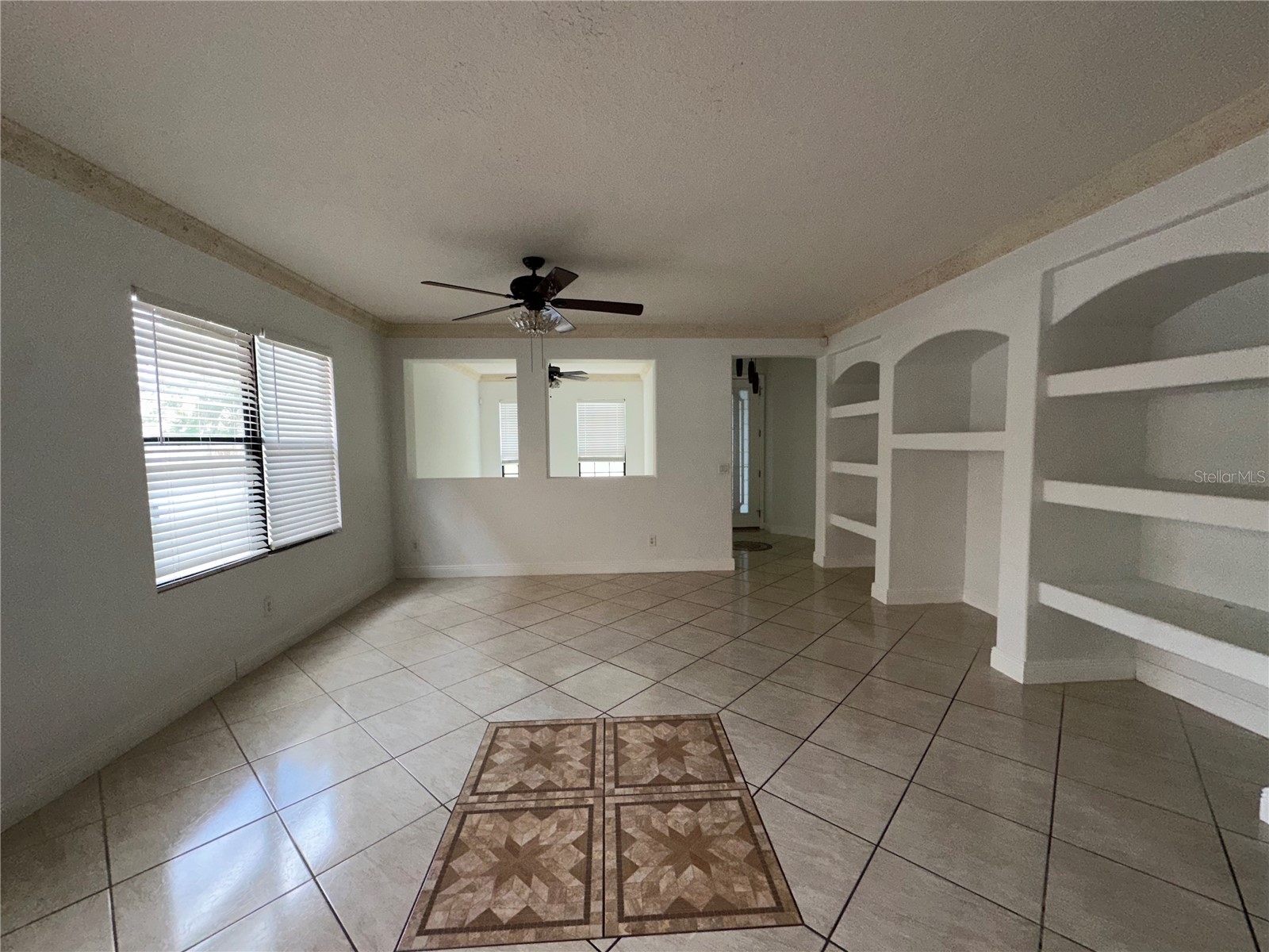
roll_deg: +0.9
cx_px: 634
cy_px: 476
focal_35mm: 14
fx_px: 513
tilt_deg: -3.6
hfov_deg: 102.1
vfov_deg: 85.7
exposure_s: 1/122
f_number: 2.2
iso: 80
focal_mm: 2.22
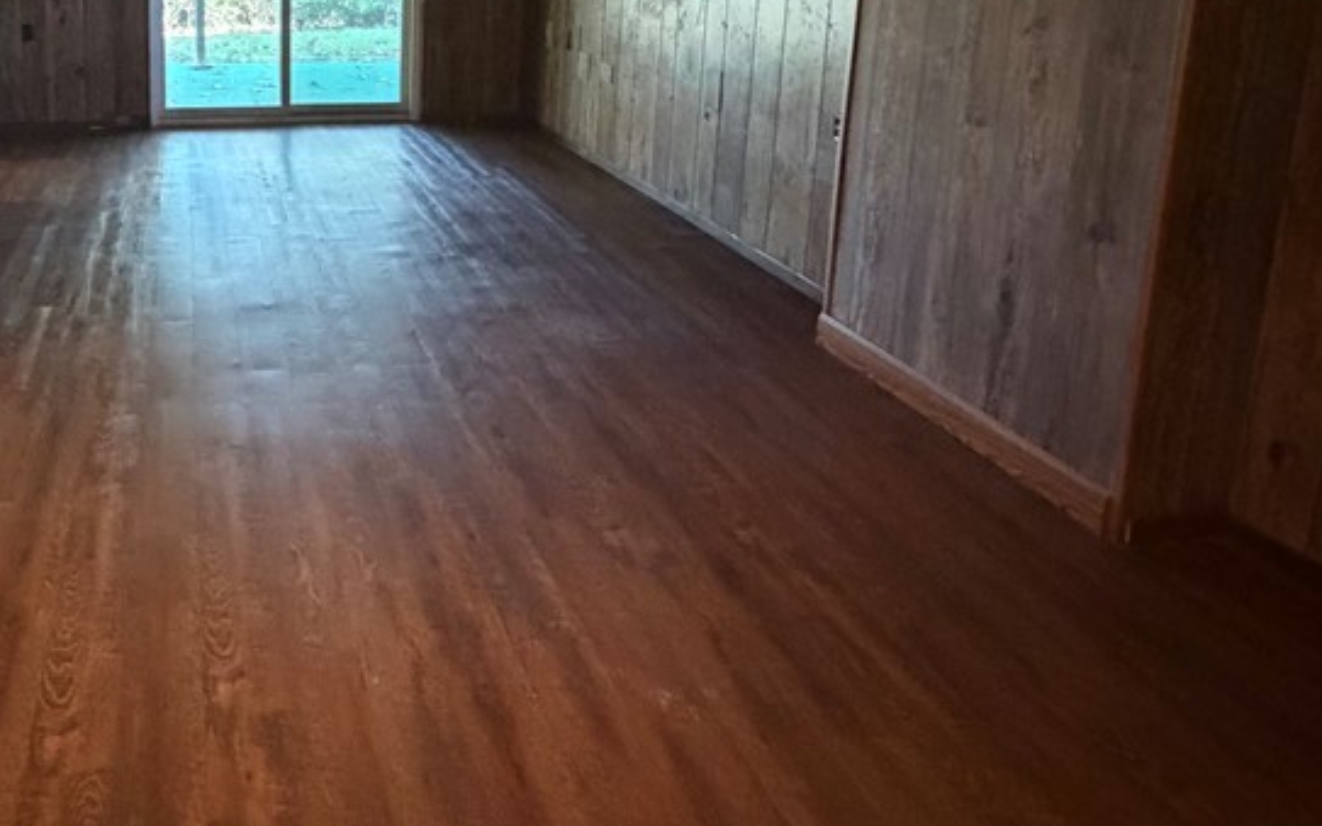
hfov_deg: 60.8
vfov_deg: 41.1
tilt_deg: -9.0
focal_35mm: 28
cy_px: 83
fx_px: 1008
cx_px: 253
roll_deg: +1.5
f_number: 2.2
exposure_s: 1/40
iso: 1600
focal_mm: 2.22
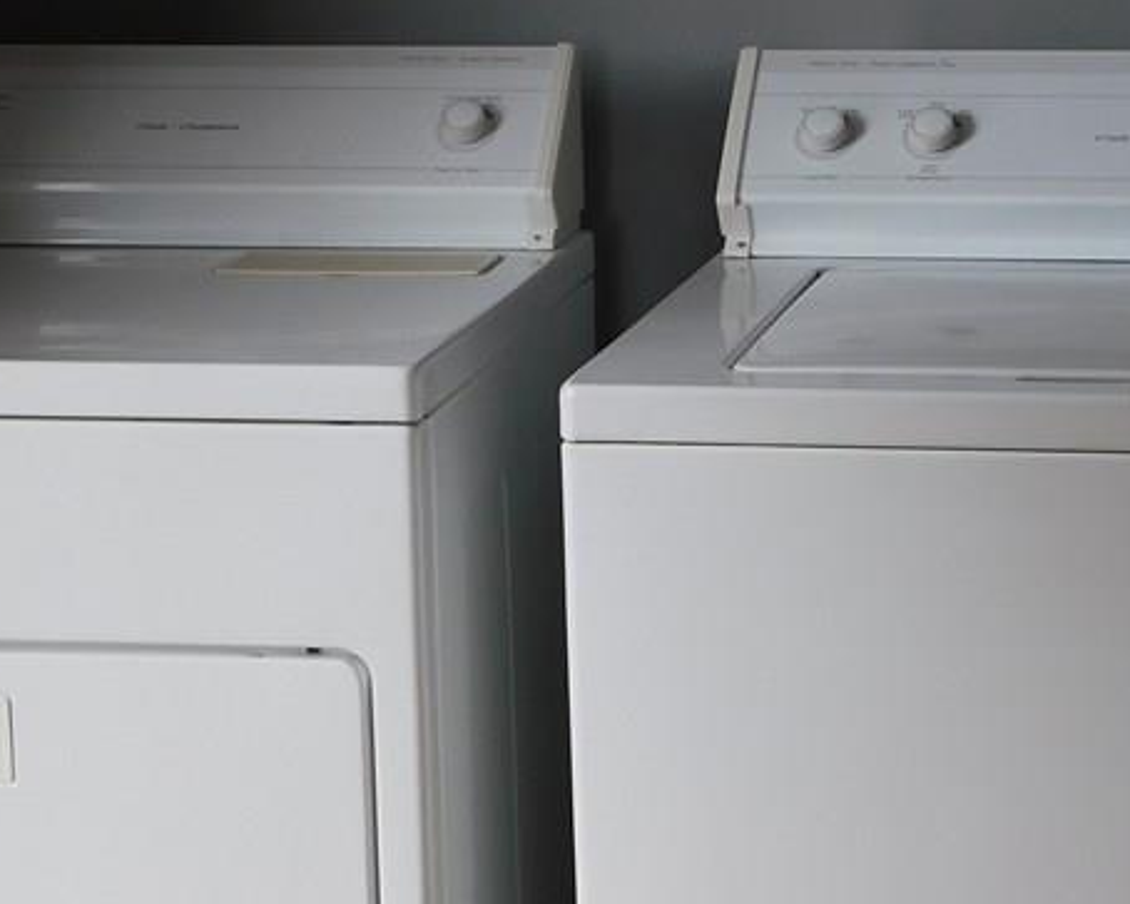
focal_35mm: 88
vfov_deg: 17.4
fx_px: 2942
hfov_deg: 21.5
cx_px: 876
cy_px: 349
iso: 160
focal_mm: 7.1
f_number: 3.6
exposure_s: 1/30
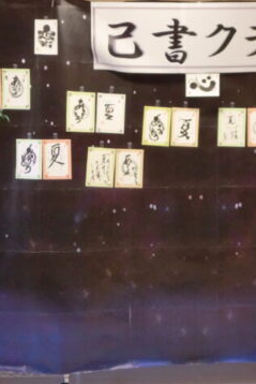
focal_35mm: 54
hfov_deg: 24.9
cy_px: 165
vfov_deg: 36.8
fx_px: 575
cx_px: 181
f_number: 2.9
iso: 250
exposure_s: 1/60
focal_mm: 5.64
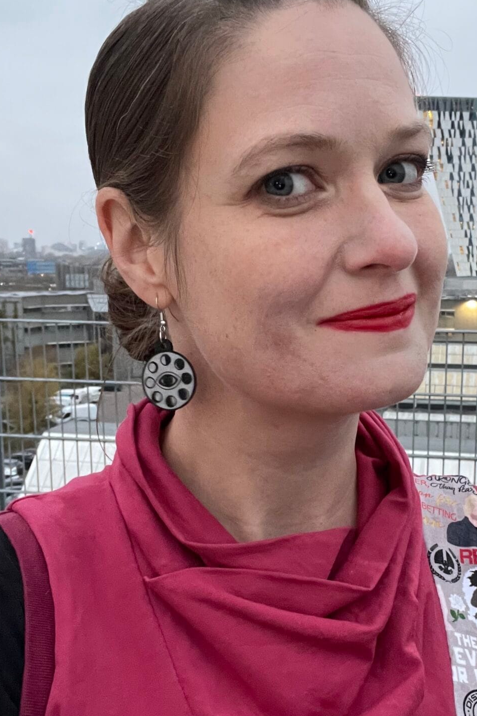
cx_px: 331
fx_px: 834
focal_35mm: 42
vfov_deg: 46.3
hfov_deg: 31.6
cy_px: 400
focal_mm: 2.71
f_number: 2.2
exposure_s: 1/30
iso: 500
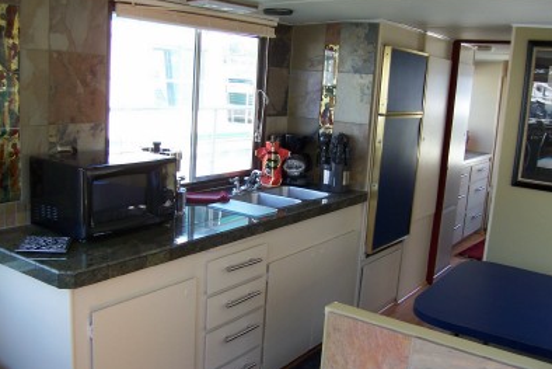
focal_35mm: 38
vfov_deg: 35.1
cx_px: 277
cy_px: 195
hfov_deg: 50.7
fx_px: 583
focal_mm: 6
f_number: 3
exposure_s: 1/90
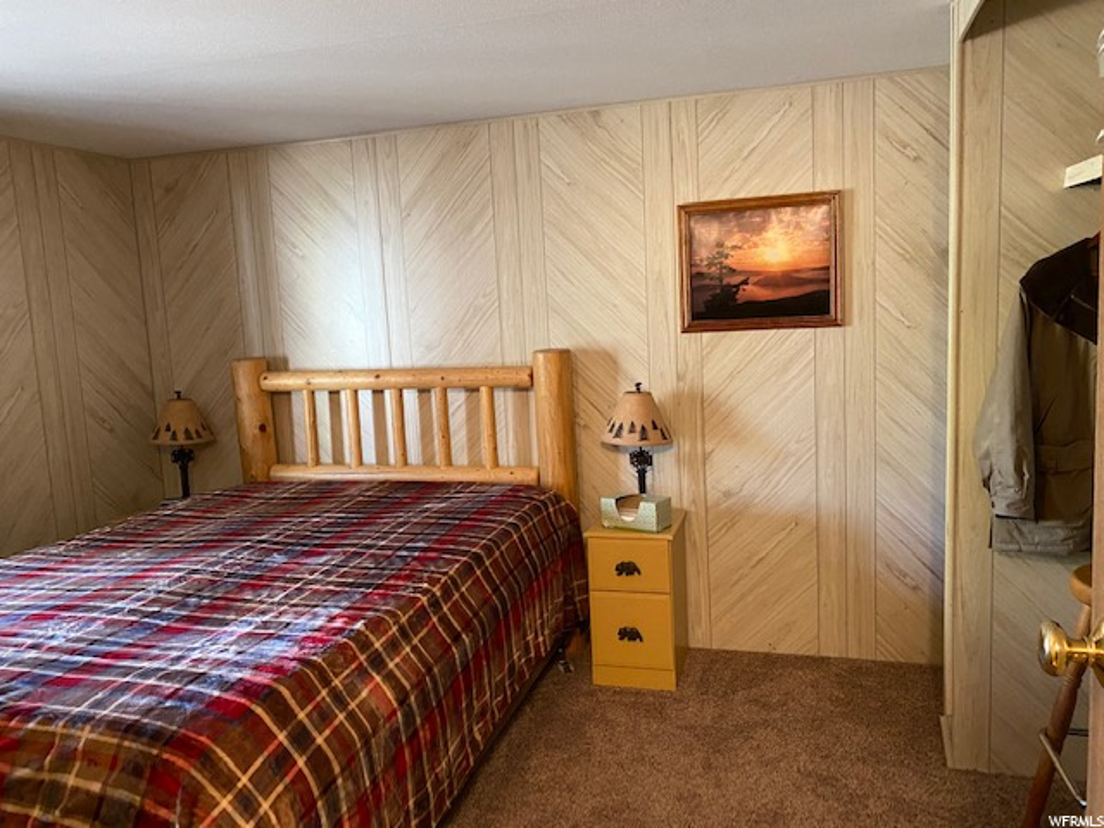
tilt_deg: -5.5
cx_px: 552
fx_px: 829
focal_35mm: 26
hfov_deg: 67.3
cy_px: 414
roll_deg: +3.0
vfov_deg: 53.1
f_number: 1.8
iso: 500
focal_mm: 4.25
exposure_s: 1/30
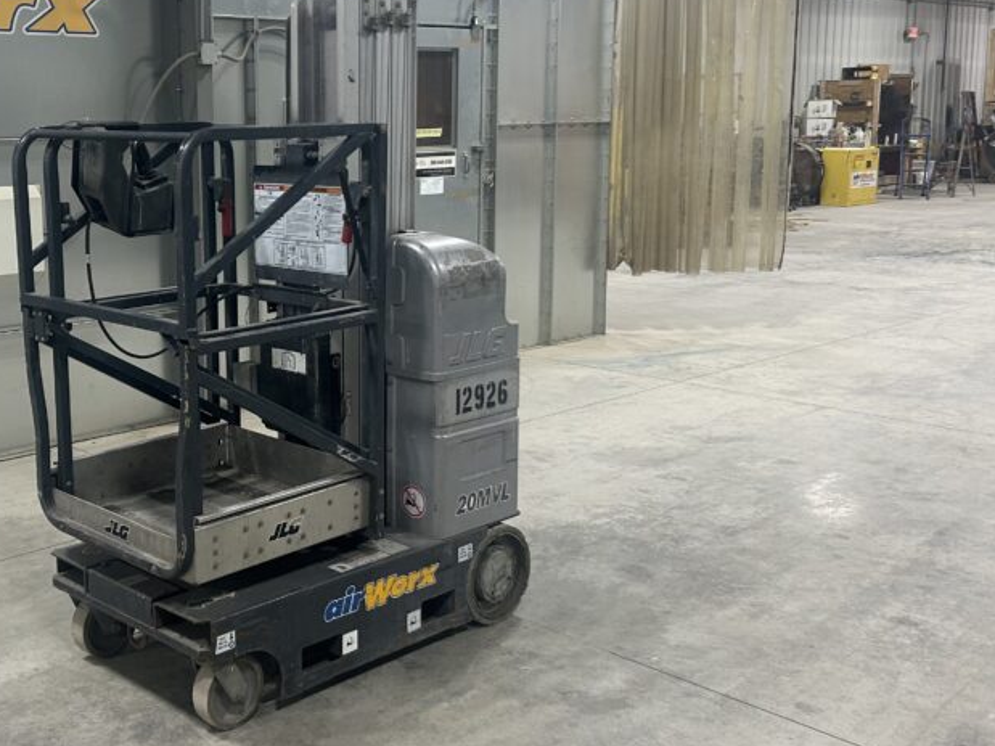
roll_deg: +1.1
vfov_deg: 33.6
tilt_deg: -9.6
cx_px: 262
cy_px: 339
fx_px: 1236
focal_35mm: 43
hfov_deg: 42.6
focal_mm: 5.7
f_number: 1.5
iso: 100
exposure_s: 1/60
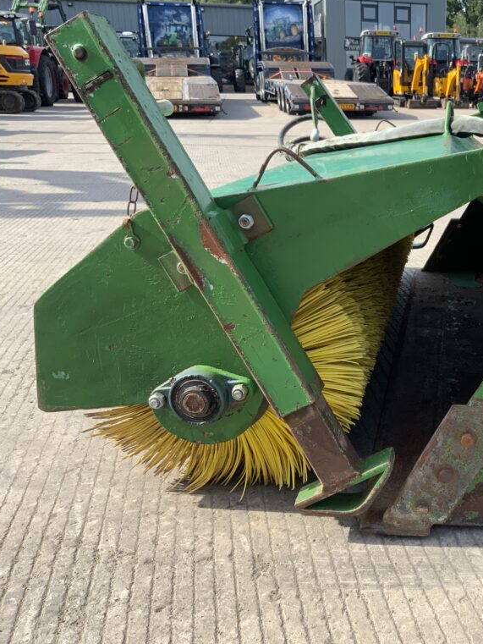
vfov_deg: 47.9
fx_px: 725
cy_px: 320
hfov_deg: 35.0
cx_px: 420
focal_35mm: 39
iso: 16
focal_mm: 3
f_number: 1.8
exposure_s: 1/613
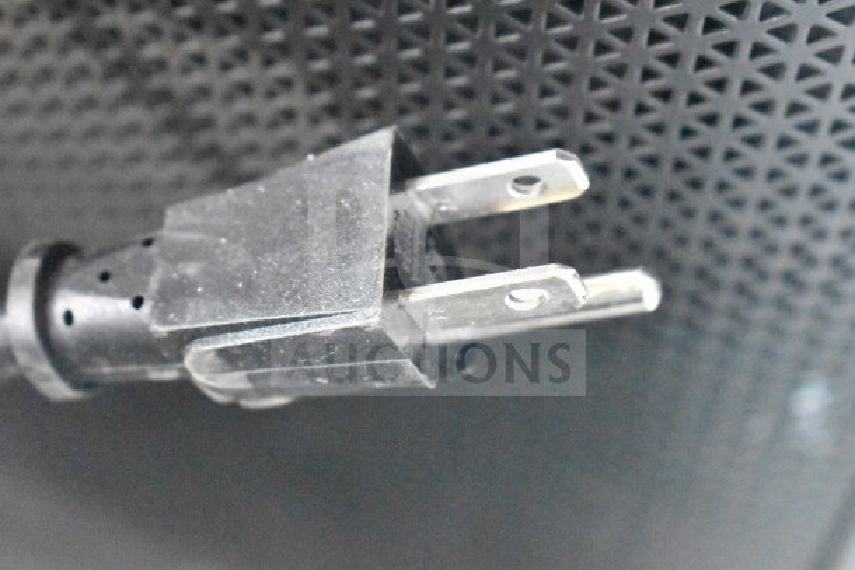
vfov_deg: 16.6
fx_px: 1960
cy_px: 285
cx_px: 428
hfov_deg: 24.6
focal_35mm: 82
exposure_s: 1/25
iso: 25600
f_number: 5.6
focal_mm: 55
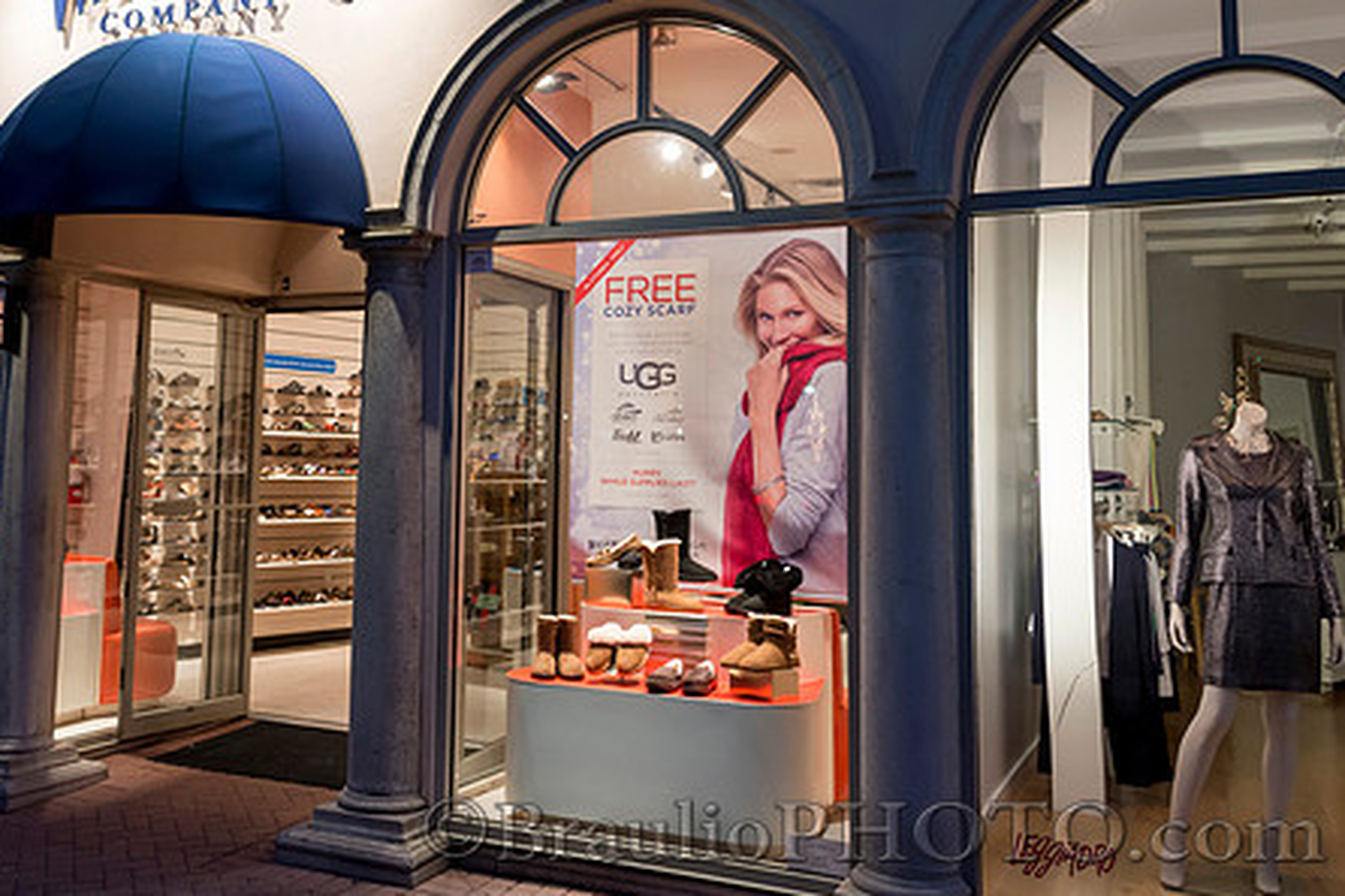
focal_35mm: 37
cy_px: 334
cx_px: 486
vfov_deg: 35.7
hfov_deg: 51.2
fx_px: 1382
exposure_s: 1/100
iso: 1600
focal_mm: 28
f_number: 4
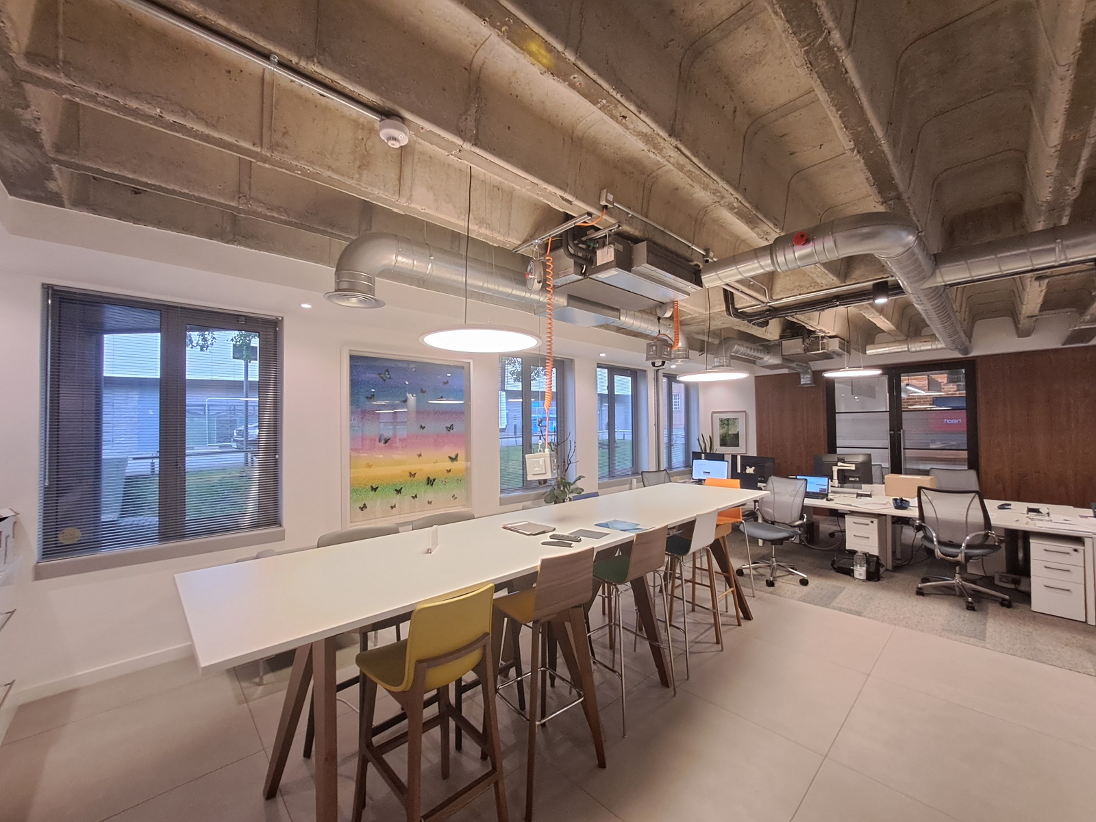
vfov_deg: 89.9
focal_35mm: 13
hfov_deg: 106.2
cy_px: 411
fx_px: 412
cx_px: 548
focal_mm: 1.42
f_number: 2.2
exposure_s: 1/33
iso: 200
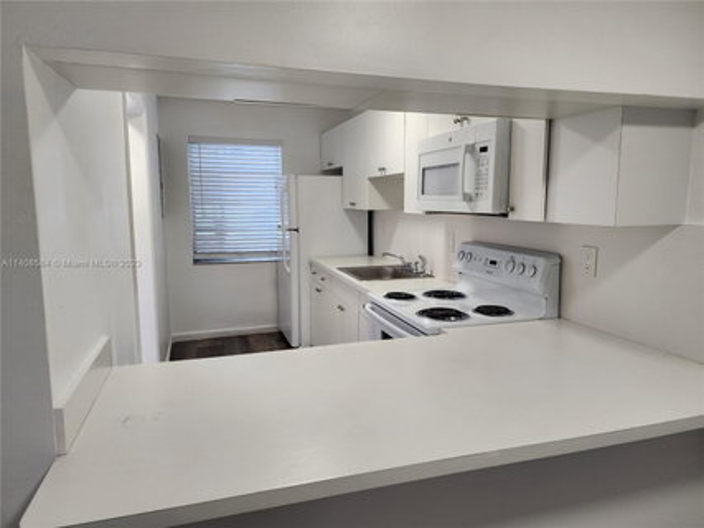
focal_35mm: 23
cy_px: 264
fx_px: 468
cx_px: 352
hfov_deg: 73.9
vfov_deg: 58.9
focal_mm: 6.4
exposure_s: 1/180
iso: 160
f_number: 1.8
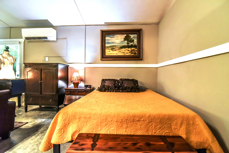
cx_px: 114
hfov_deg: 96.7
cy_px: 76
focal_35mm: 16
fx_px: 102
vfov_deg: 73.8
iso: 4000
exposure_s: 1/100
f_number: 5
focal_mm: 16
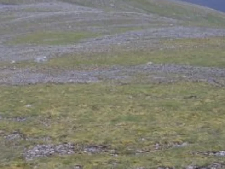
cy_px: 140
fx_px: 670
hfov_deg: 19.0
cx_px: 76
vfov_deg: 14.3
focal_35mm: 103
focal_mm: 5.8
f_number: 2.6
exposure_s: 1/640
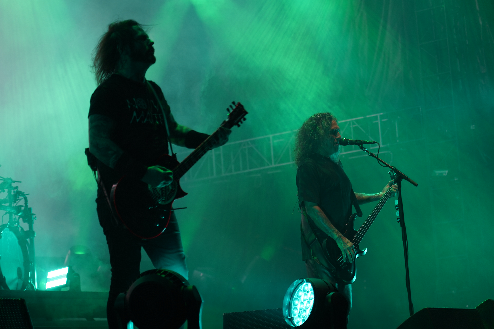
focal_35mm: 105
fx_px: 1441
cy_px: 164
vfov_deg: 13.0
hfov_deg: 19.5
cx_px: 247
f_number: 4
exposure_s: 1/125
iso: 400
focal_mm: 105
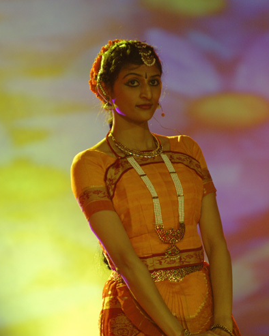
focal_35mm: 342
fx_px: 3406
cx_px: 134
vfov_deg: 5.7
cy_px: 194
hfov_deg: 4.5
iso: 800
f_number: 2.8
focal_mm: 200
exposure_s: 1/100
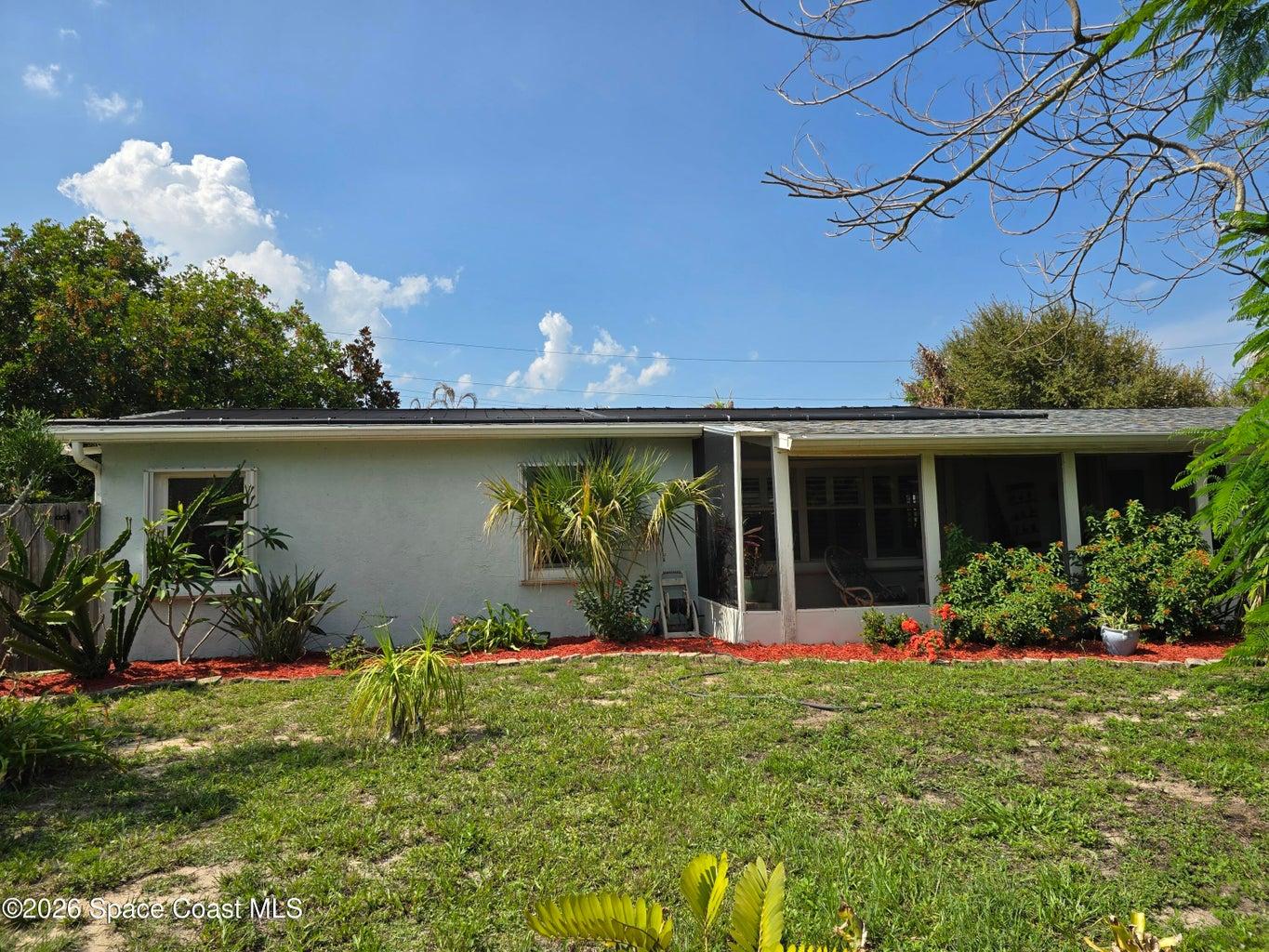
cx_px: 634
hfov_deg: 73.9
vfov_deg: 58.9
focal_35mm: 23
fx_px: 843
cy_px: 476
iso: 12
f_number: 1.7
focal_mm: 6.3
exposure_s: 1/857
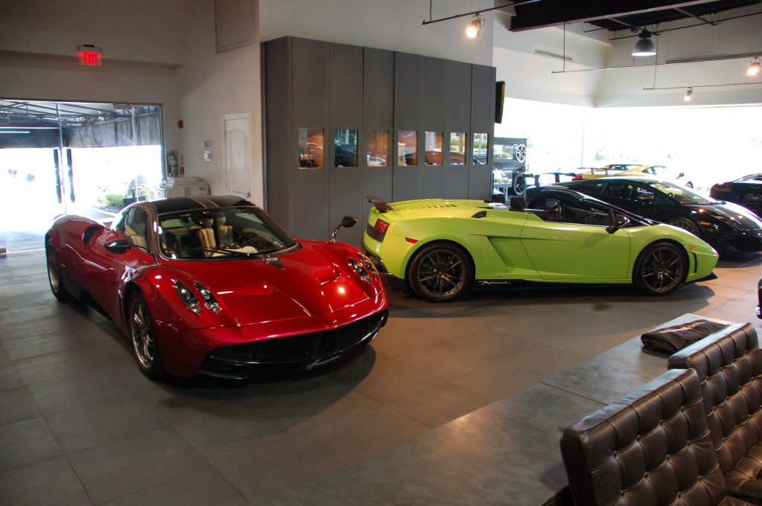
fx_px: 571
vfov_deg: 47.8
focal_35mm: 27
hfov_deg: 67.4
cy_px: 253
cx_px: 381
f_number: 3.5
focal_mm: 18
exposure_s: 1/30
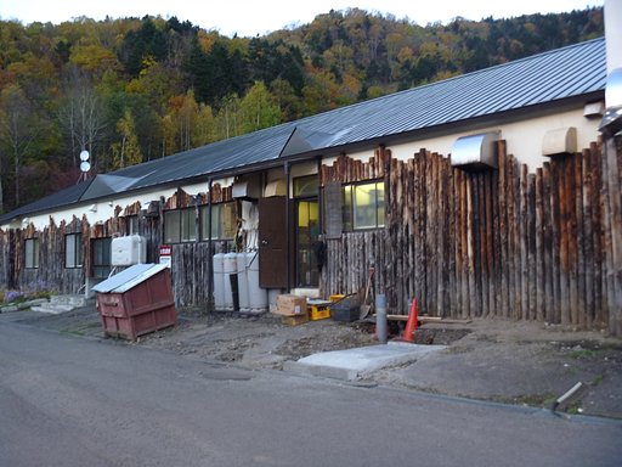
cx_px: 311
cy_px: 234
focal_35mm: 35
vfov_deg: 40.7
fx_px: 629
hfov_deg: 52.6
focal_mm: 6.3
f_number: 3.5
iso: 100
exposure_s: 1/8
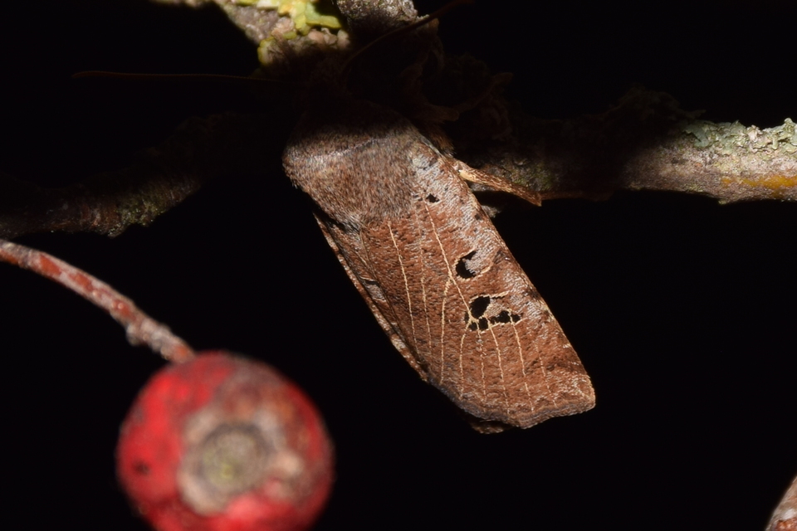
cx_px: 398
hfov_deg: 9.8
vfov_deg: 6.5
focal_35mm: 210
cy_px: 266
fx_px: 4649
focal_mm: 140
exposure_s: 1/160
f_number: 13
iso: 100
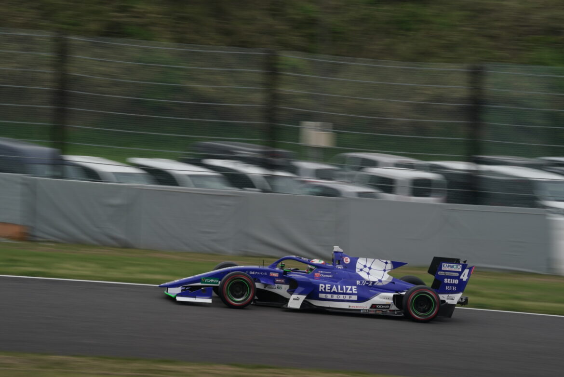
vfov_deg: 4.0
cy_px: 188
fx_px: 5346
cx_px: 282
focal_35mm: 341
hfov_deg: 6.0
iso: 400
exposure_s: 1/125
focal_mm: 341
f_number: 16
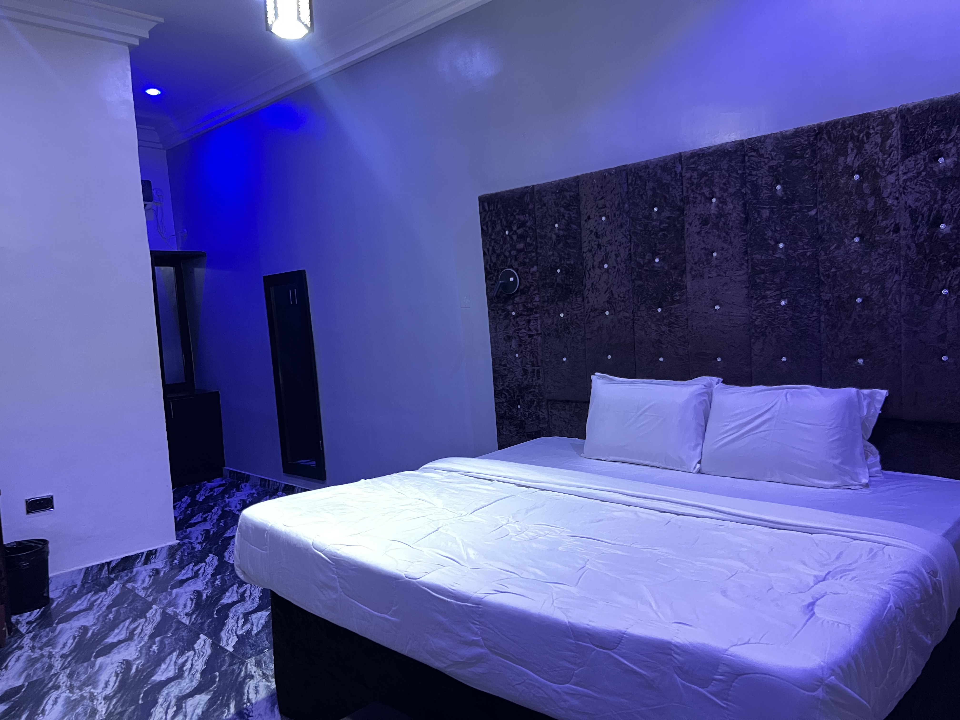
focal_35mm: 26
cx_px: 480
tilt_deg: -4.6
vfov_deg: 53.1
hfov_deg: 67.3
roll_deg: +3.8
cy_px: 360
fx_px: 721
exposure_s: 1/30
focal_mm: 5.7
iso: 1000
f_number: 1.5
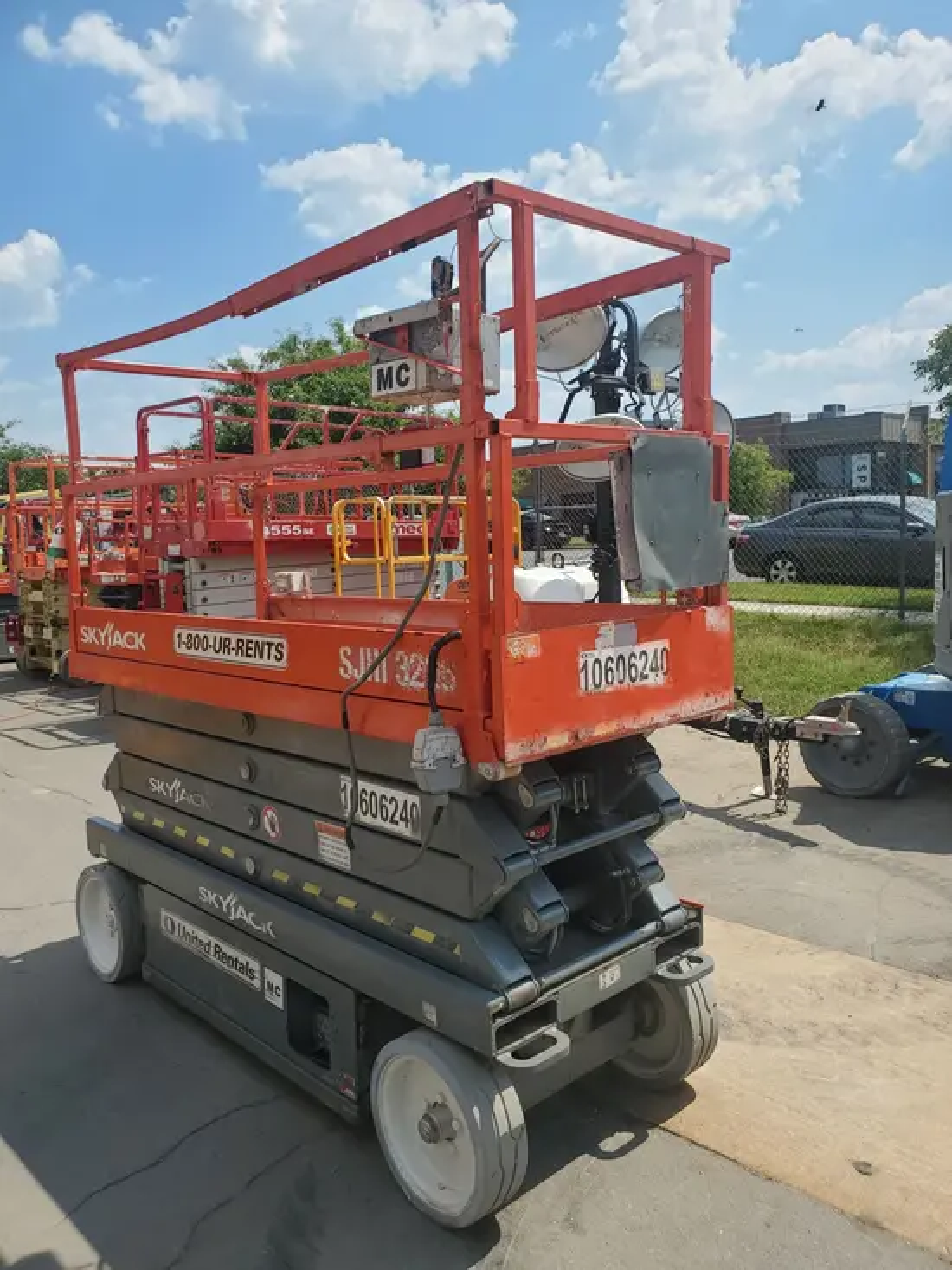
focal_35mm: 26
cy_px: 635
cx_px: 476
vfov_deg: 67.3
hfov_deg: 53.1
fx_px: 953
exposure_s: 1/1577
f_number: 2.4
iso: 50
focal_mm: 4.3
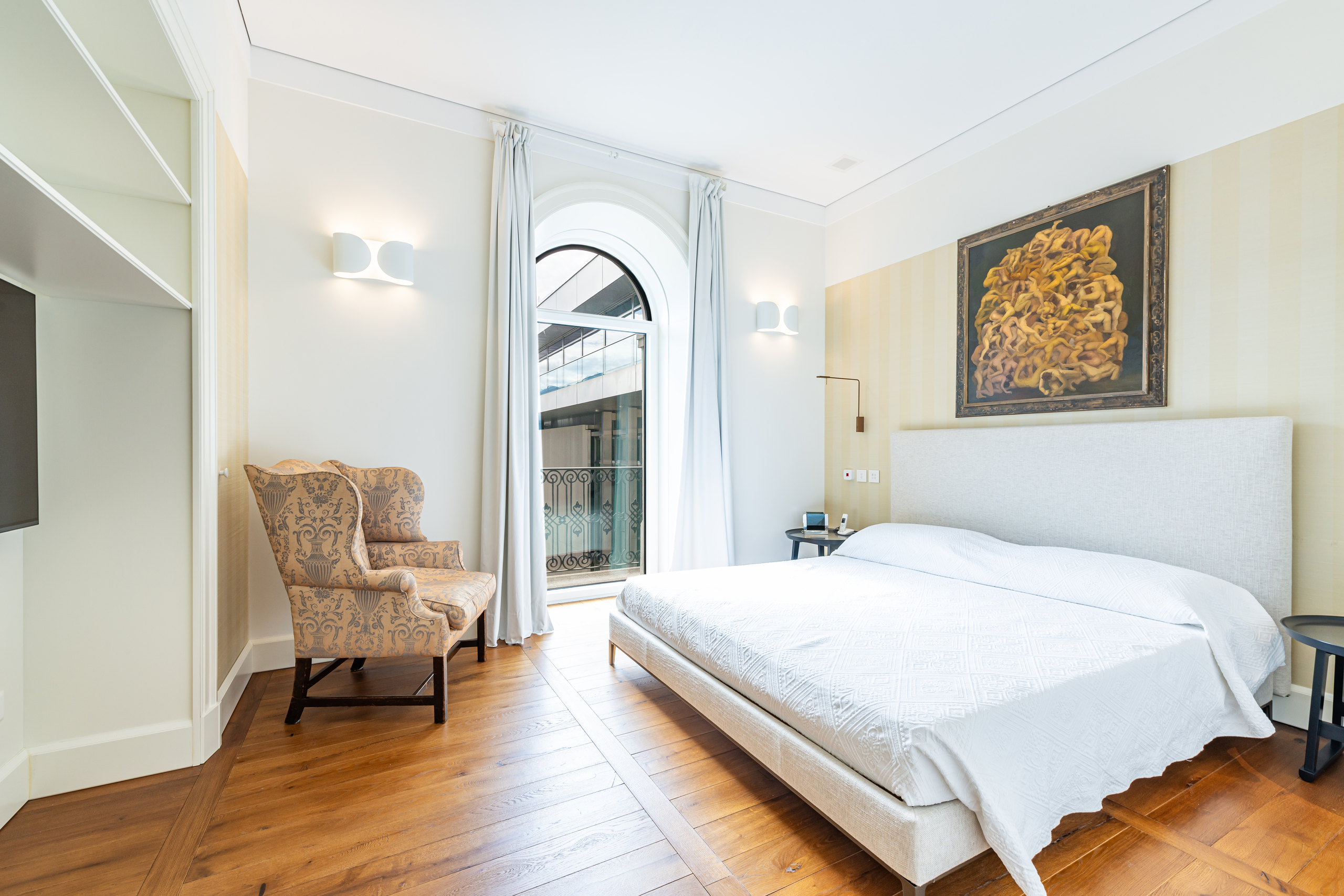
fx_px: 523
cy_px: 448
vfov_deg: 81.2
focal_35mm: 14
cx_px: 672
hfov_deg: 104.3
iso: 100
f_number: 9
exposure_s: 1/6
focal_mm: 14
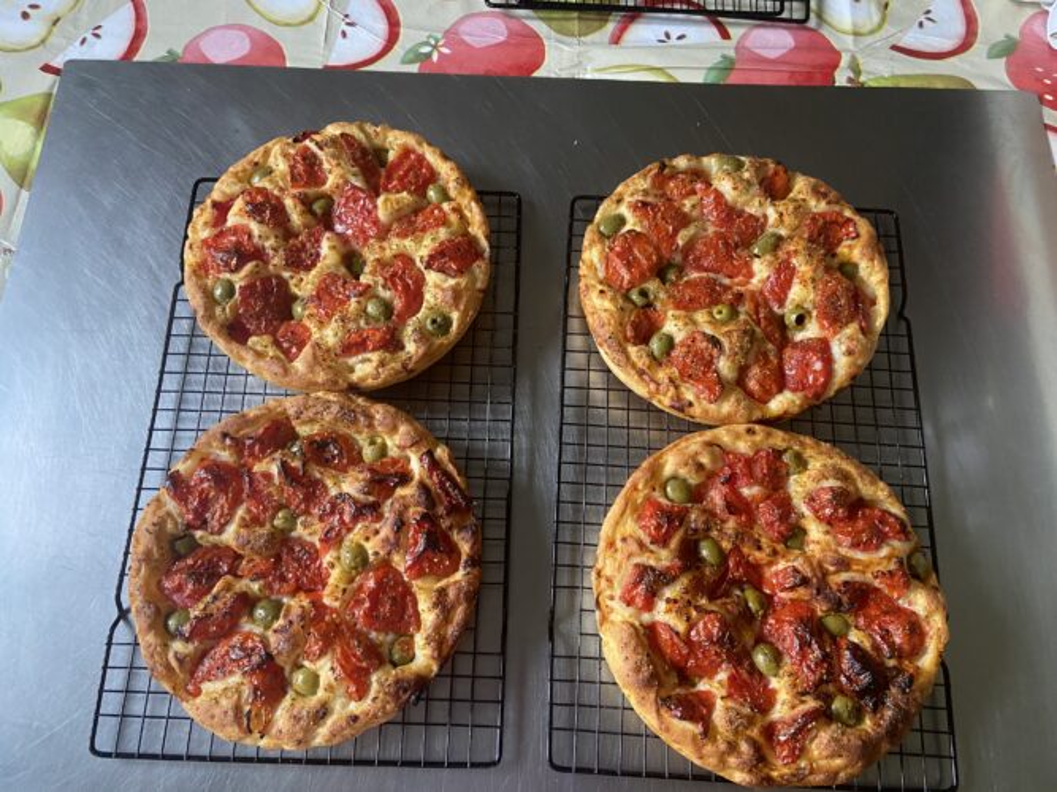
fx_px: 794
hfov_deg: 67.3
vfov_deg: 53.0
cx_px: 528
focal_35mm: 26
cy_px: 396
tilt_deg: -72.3
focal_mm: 4.25
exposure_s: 1/60
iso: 250
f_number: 1.8
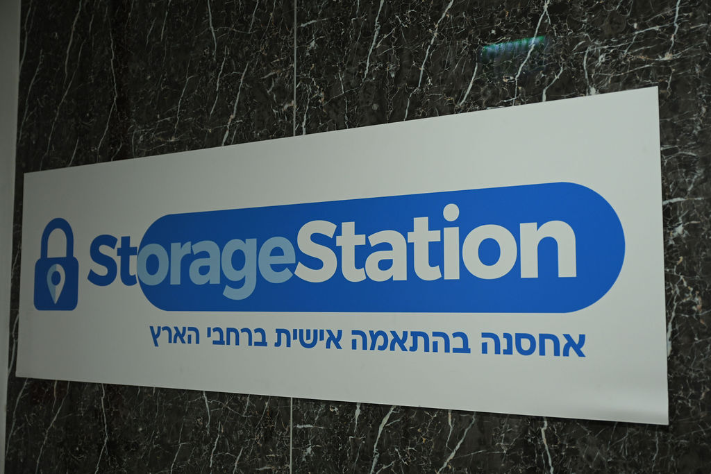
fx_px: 790
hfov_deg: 48.5
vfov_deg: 33.4
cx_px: 356
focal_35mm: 40
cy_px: 237
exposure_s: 1/125
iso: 1000
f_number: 3.2
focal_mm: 40
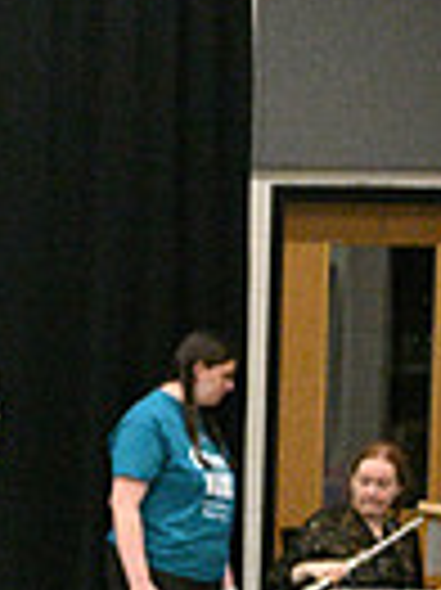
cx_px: -837
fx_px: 4560
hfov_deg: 5.3
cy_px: 691
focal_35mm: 268
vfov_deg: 7.3
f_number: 2.4
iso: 12800
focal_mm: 63
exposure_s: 1/1600
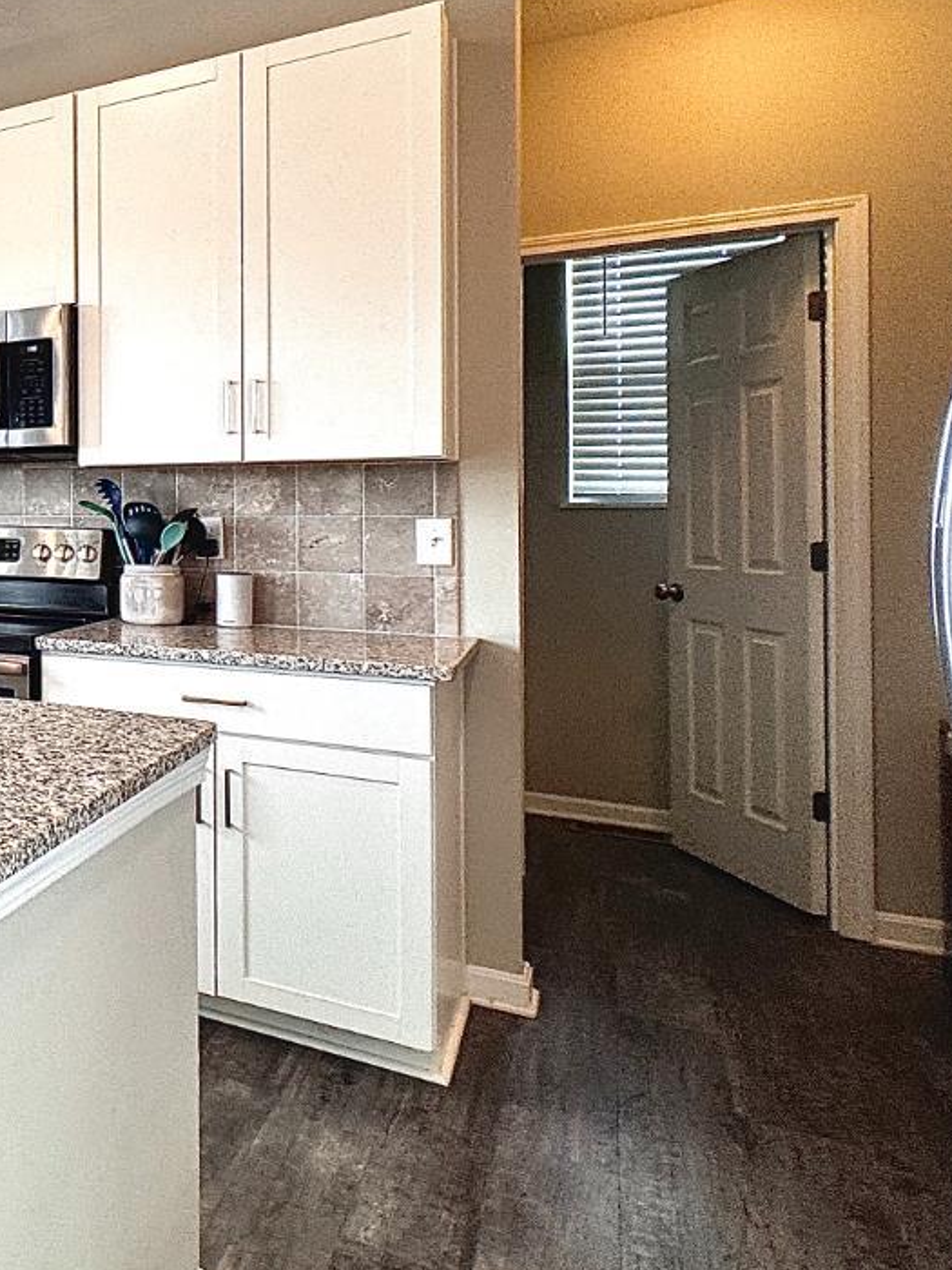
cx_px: -361
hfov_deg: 31.9
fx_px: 1100
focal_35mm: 30
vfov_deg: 59.5
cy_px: 507
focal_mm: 2.22
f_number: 2.2
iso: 100
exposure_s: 1/120
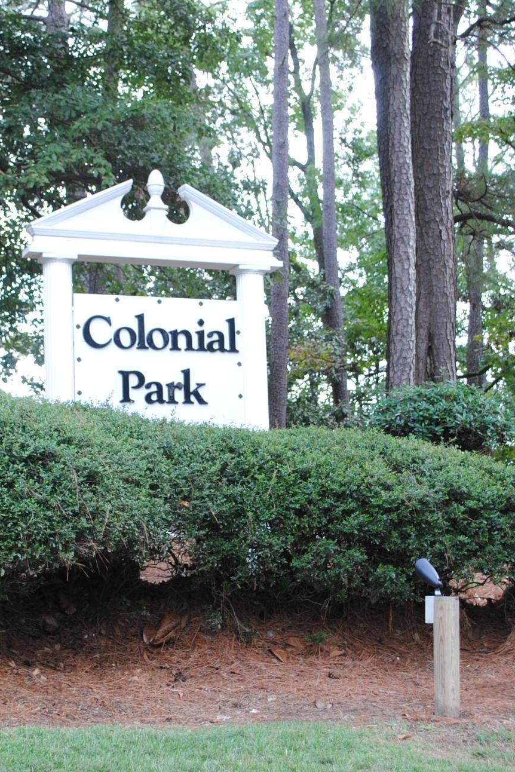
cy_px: 385
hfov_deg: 25.0
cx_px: 204
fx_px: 1158
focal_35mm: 54
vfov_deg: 36.9
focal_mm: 24
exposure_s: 1/80
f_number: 4.5
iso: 200
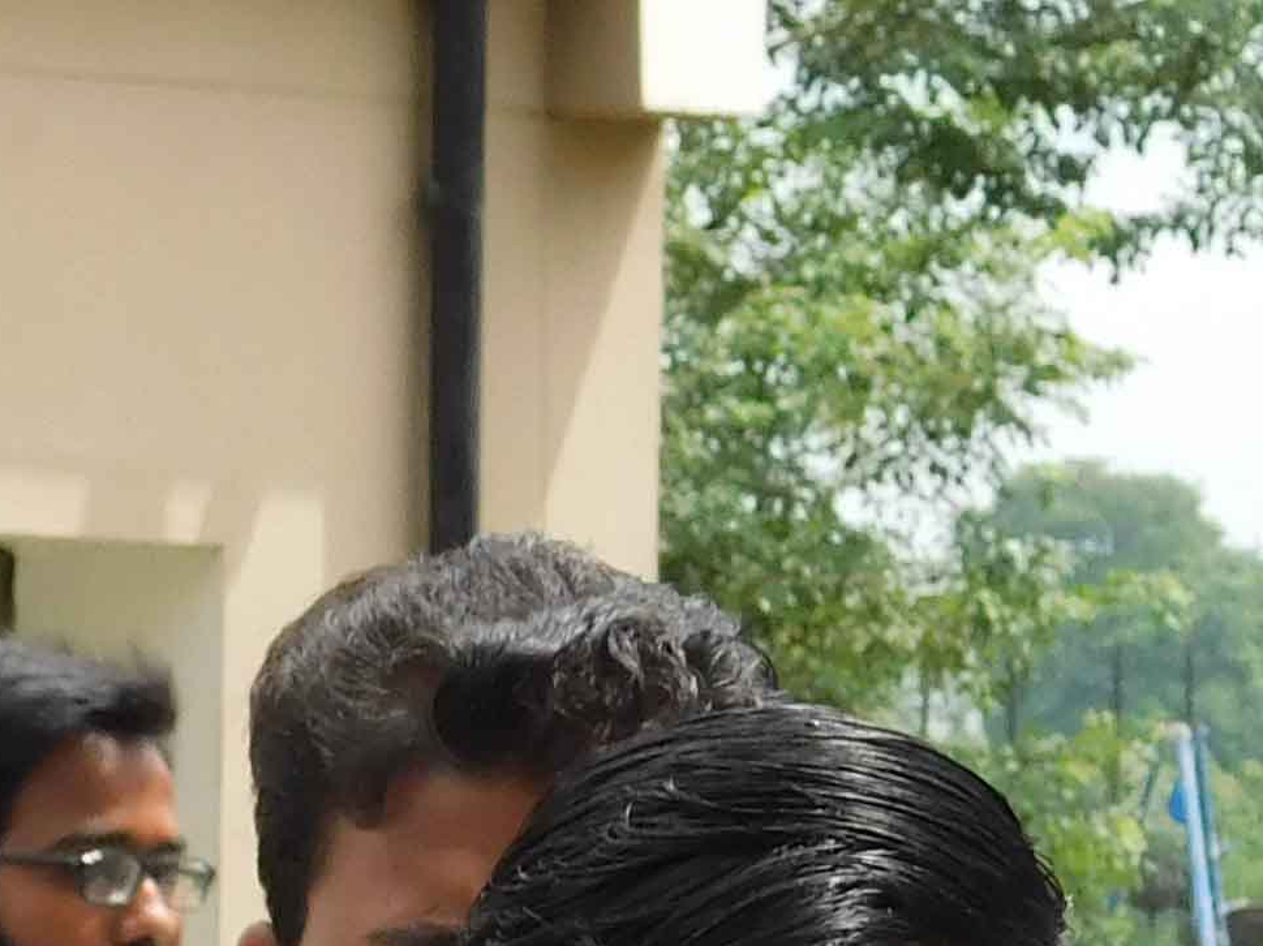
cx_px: 1242
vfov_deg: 4.7
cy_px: 1188
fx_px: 11452
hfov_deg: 6.3
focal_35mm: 314
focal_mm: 11.7
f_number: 4.2
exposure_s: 1/400
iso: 125
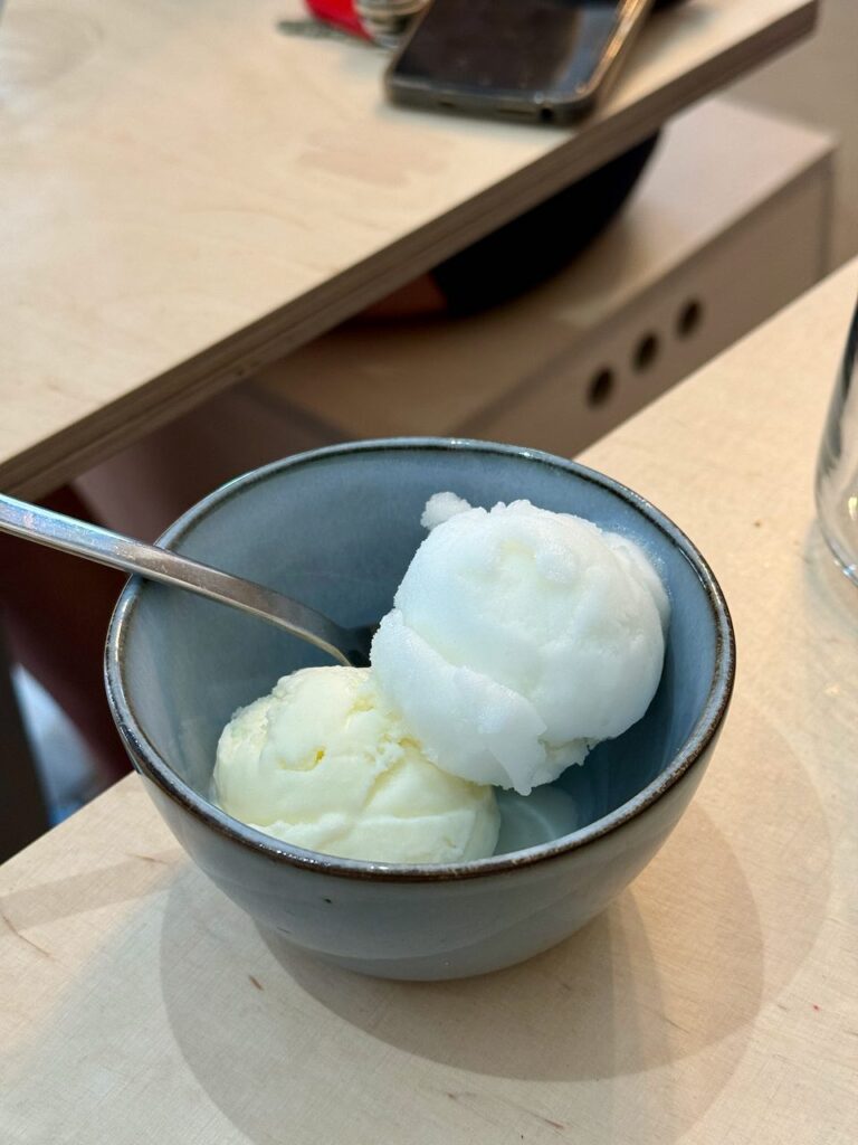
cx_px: 429
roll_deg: +2.1
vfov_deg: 39.7
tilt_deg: -41.0
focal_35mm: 48
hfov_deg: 30.3
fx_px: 1586
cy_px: 572
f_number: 1.78
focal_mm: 6.76
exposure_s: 1/50
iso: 64
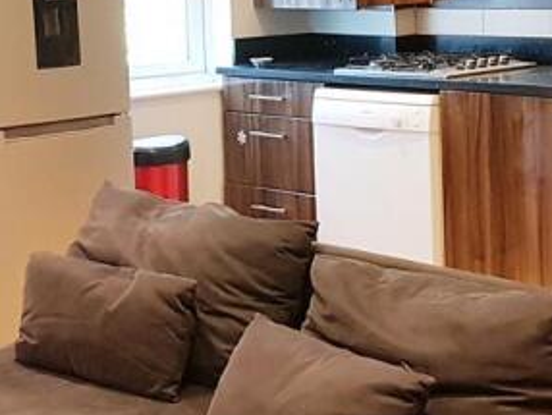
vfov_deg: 15.8
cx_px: 428
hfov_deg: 20.9
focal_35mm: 93
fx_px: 1484
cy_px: 66
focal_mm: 4.2
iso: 200
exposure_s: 1/50
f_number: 1.7
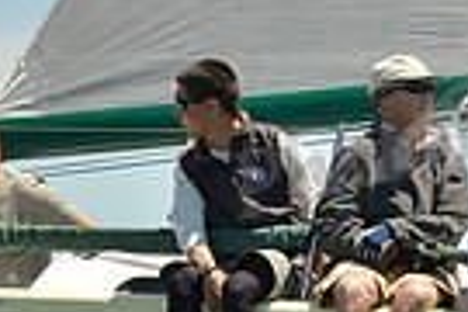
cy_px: 359
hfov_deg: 4.0
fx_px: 6720
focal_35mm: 517
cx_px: 55
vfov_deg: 2.7
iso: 280
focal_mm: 120
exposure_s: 1/1600
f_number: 7.1
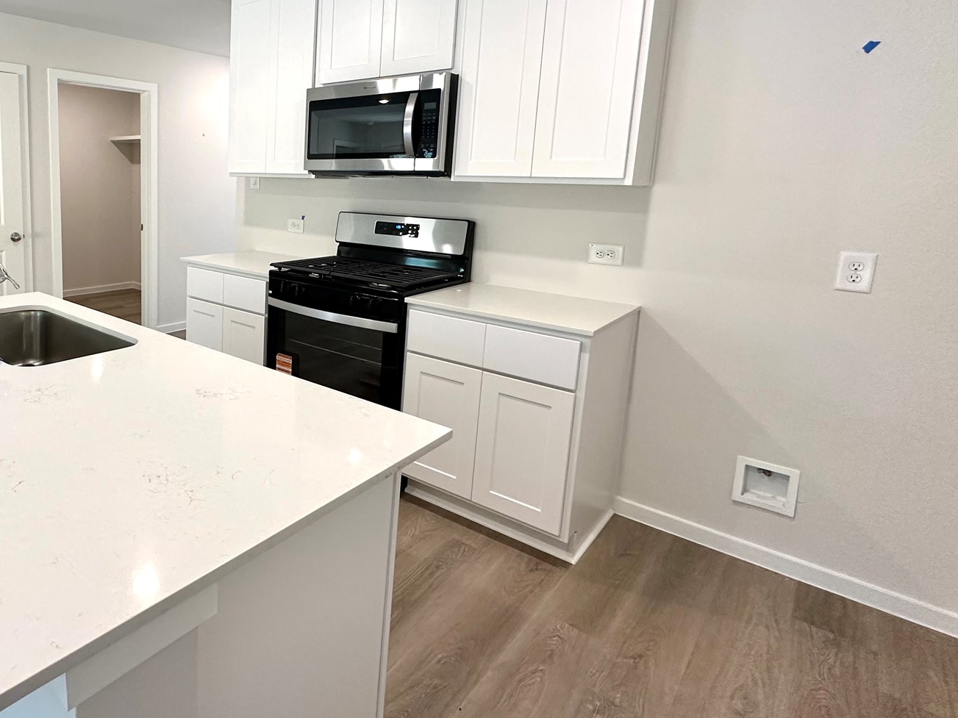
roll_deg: -0.7
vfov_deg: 60.2
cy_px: 265
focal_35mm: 22
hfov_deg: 70.8
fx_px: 609
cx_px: 231
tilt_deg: -8.1
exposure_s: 1/120
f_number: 2.2
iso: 250
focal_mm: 2.22
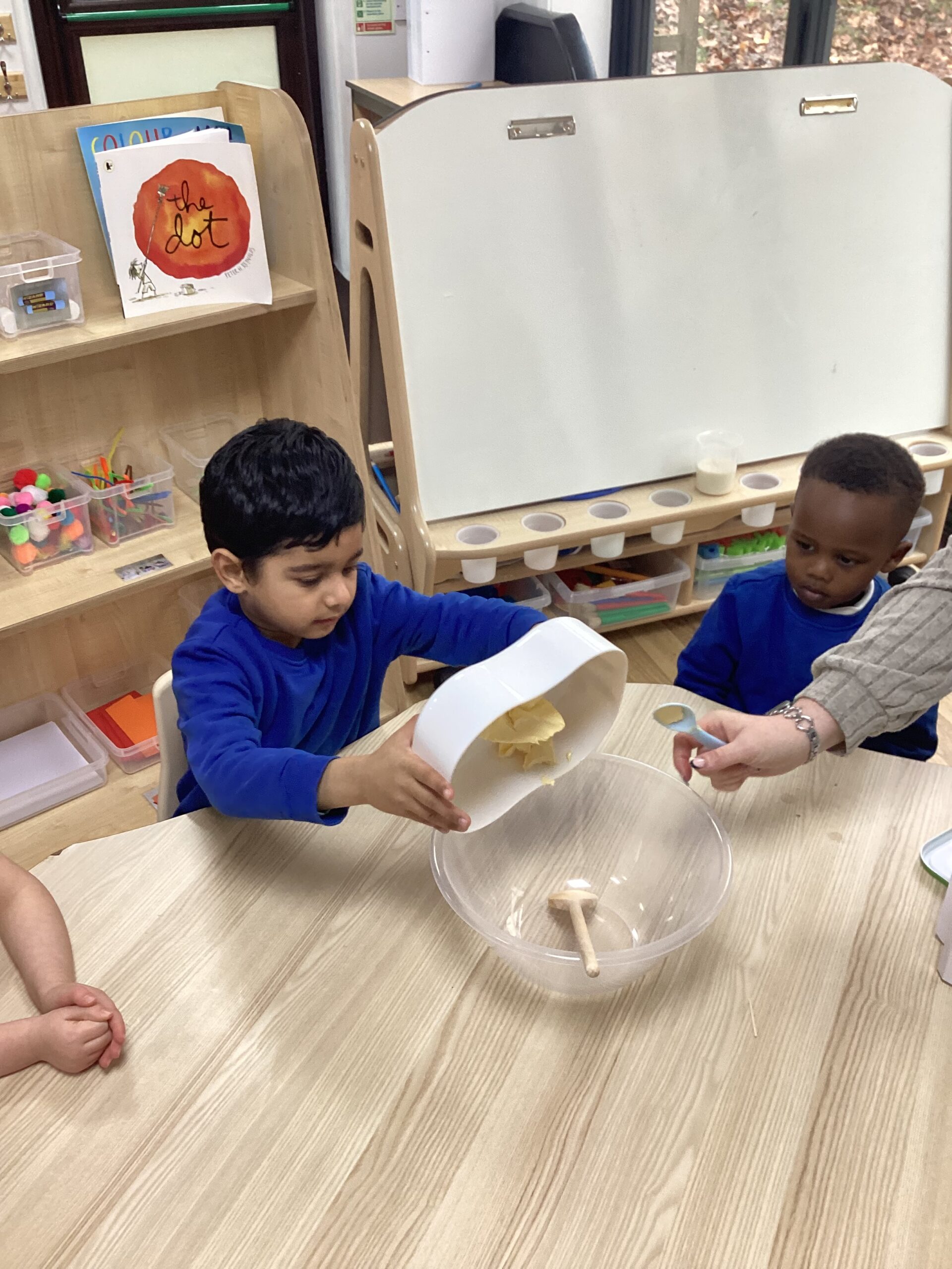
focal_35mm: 31
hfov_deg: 45.4
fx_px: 1137
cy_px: 634
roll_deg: +0.6
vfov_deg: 58.4
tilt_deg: -33.1
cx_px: 476
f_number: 2.4
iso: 125
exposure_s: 1/50
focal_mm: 3.3
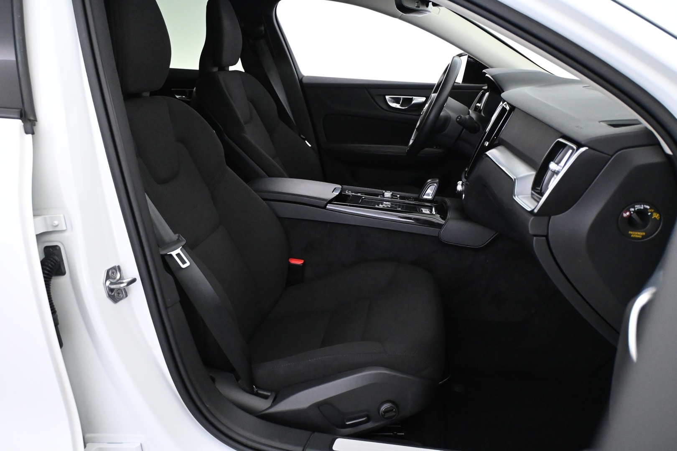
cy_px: 226
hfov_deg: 61.9
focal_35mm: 30
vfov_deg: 43.6
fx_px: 564
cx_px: 338
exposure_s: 1/60
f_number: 3.8
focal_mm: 20
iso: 5000
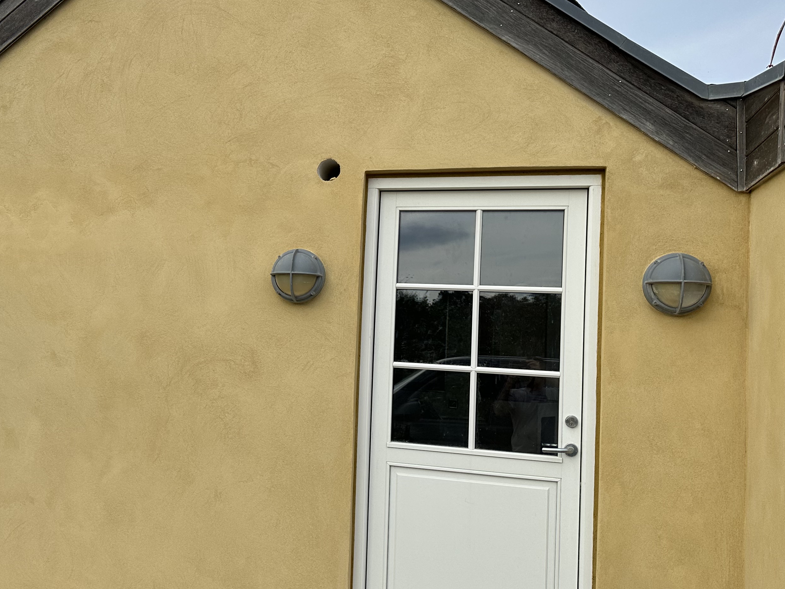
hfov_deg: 46.8
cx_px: 237
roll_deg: -1.6
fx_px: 884
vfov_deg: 36.8
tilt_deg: +2.8
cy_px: 298
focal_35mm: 39
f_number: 1.78
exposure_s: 1/3597
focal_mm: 6.86
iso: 80
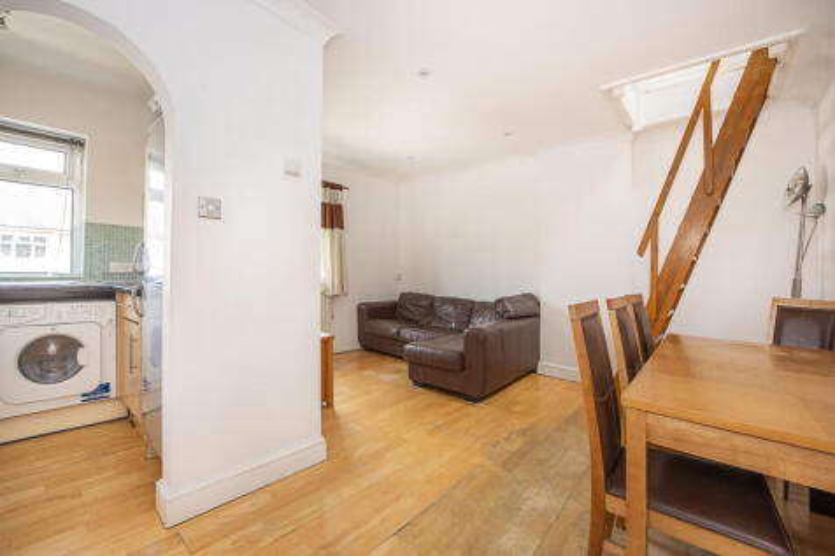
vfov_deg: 81.2
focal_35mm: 14
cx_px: 418
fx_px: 325
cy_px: 278
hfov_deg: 104.3
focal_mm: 14
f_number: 7.1
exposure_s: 1/50
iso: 500
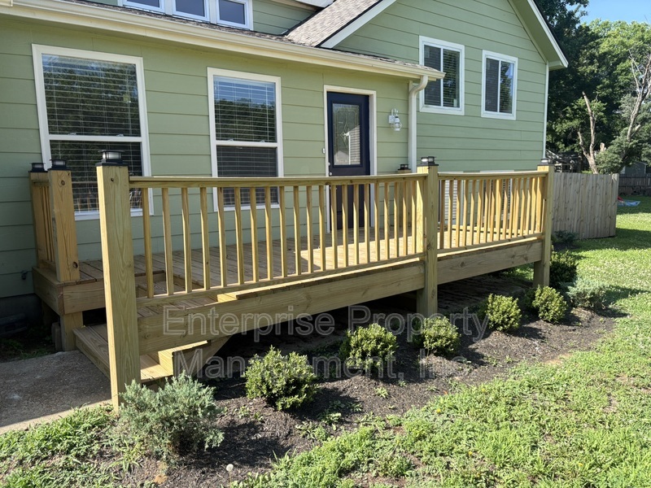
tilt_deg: -8.1
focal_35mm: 26
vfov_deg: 53.1
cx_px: 326
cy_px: 244
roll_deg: +1.5
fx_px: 489
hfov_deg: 67.3
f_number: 1.6
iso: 50
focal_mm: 5.96
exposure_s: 1/1099
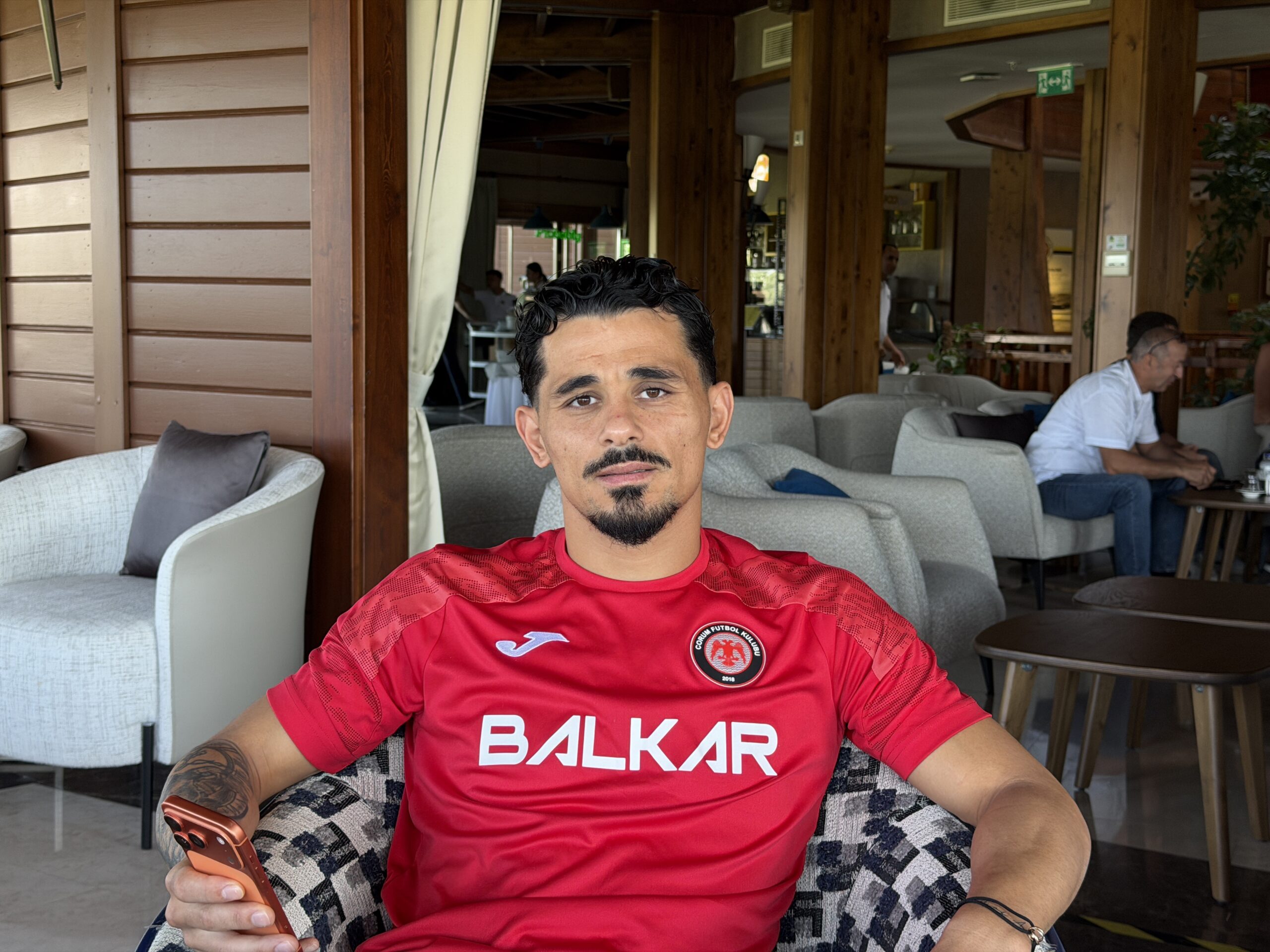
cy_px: 476
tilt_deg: -5.6
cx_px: 635
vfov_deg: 30.3
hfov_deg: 39.7
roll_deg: -2.0
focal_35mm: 48
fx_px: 1761
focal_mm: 6.76
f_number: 1.78
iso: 80
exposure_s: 1/121
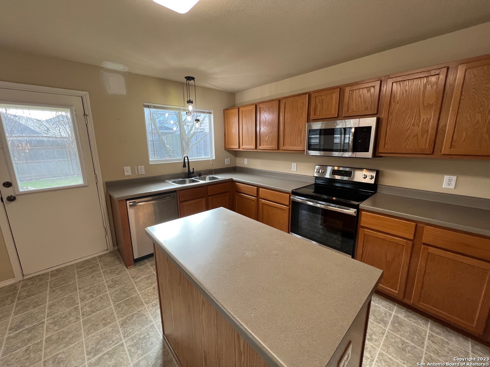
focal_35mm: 13
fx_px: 184
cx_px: 245
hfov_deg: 106.2
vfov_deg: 89.9
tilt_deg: -10.9
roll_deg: +0.6
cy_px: 184
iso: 100
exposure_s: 1/120
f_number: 1.8
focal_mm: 1.57
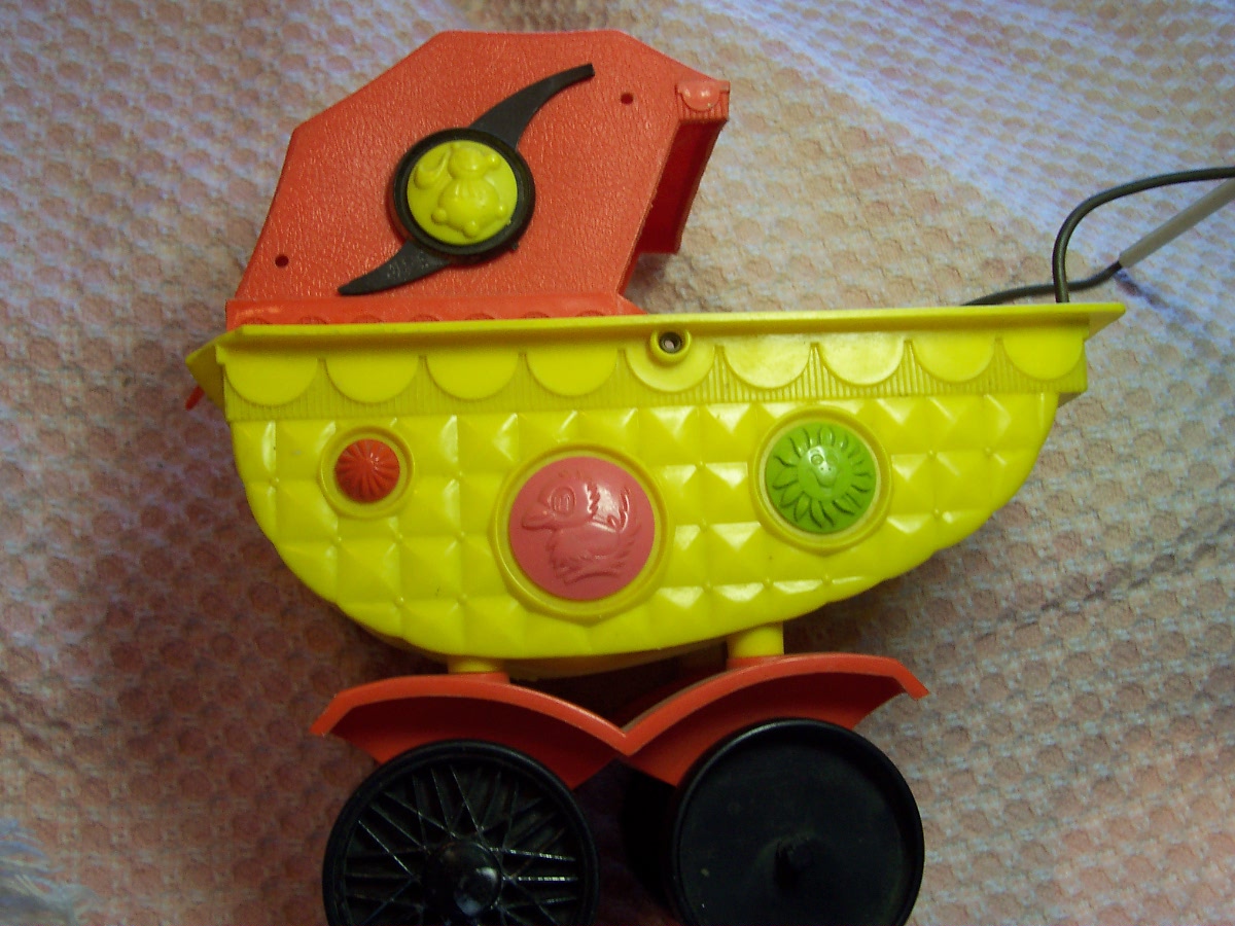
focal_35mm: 37
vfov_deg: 38.7
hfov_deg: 50.1
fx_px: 1320
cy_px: 463
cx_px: 618
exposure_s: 1/60
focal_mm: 5.6
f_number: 2.8
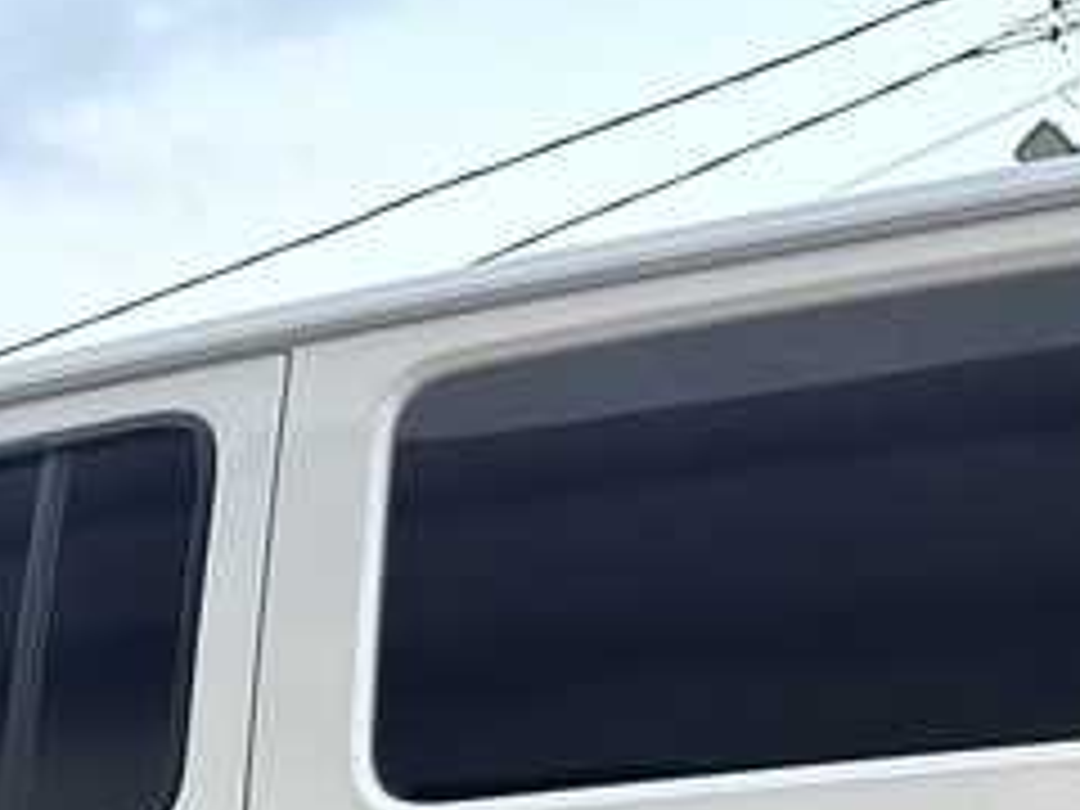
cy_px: 1242
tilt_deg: +3.4
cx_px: -153
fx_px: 2496
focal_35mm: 80
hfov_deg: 22.8
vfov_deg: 16.6
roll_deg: -2.7
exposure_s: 1/91
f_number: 1.78
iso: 250
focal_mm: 6.86
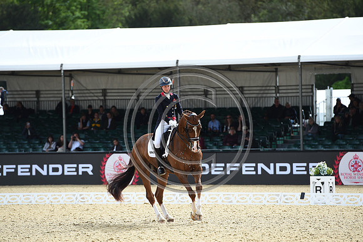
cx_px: 182
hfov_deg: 10.3
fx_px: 2015
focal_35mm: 200
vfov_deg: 6.9
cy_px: 121
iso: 400
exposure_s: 1/1250
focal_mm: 200
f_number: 4.5
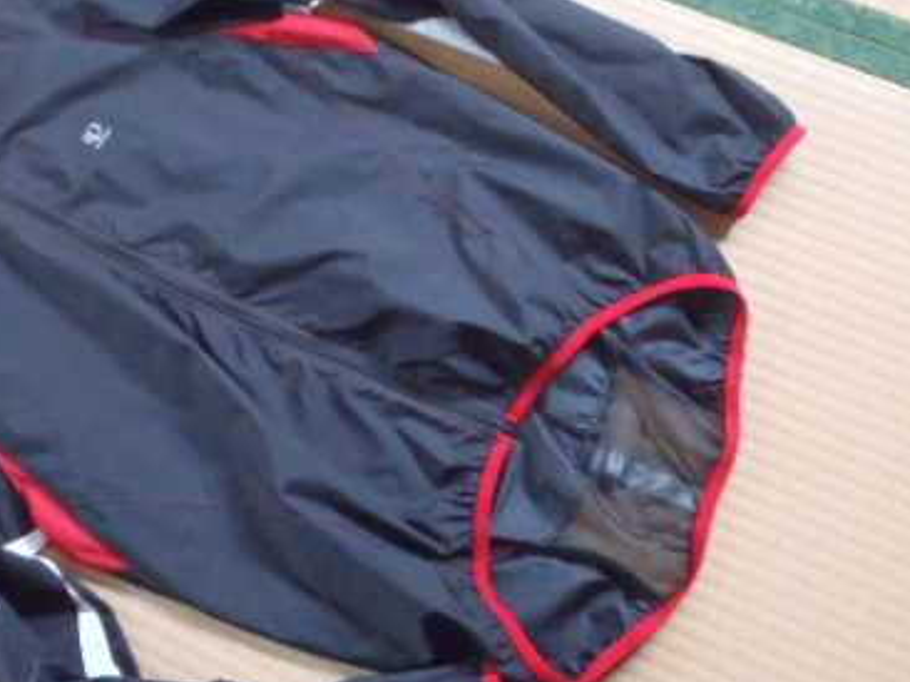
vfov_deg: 29.6
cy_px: 314
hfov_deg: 38.5
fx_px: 1287
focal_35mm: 49
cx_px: 298
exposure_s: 1/50
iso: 800
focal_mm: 5
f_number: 3.5
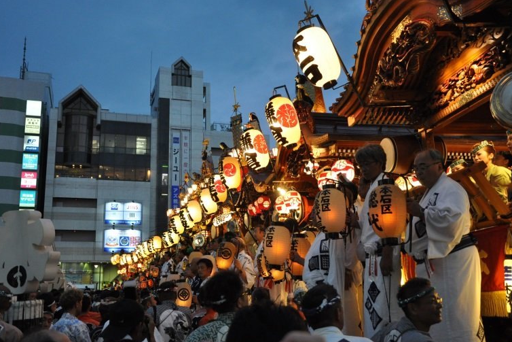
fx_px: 498
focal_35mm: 35
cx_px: 245
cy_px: 180
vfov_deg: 37.9
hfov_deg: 54.4
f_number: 4
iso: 1250
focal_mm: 22
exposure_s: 1/80
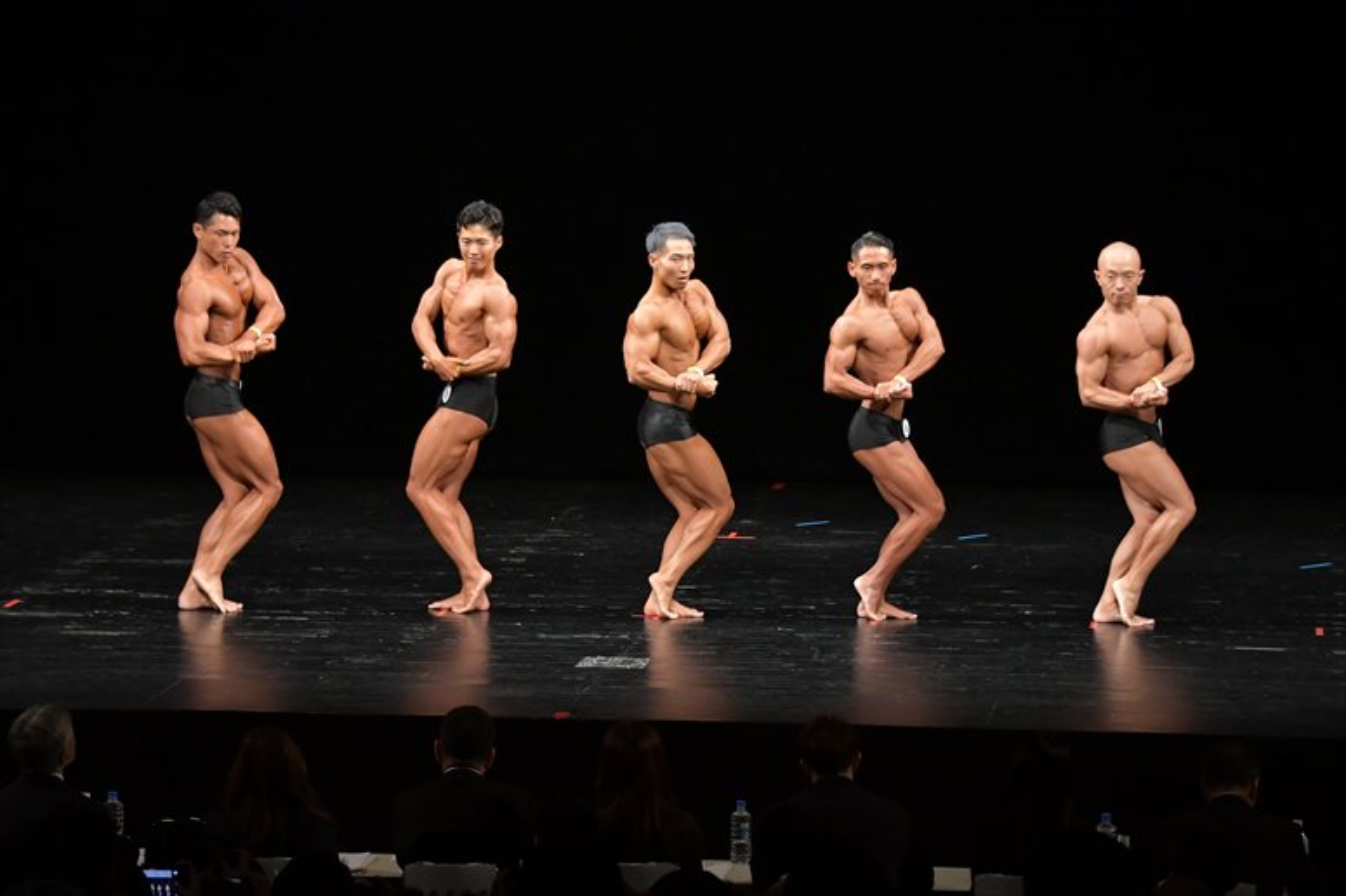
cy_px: 448
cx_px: 673
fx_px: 5606
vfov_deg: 9.1
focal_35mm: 150
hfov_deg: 13.7
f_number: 5.6
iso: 3200
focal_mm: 100
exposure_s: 1/400
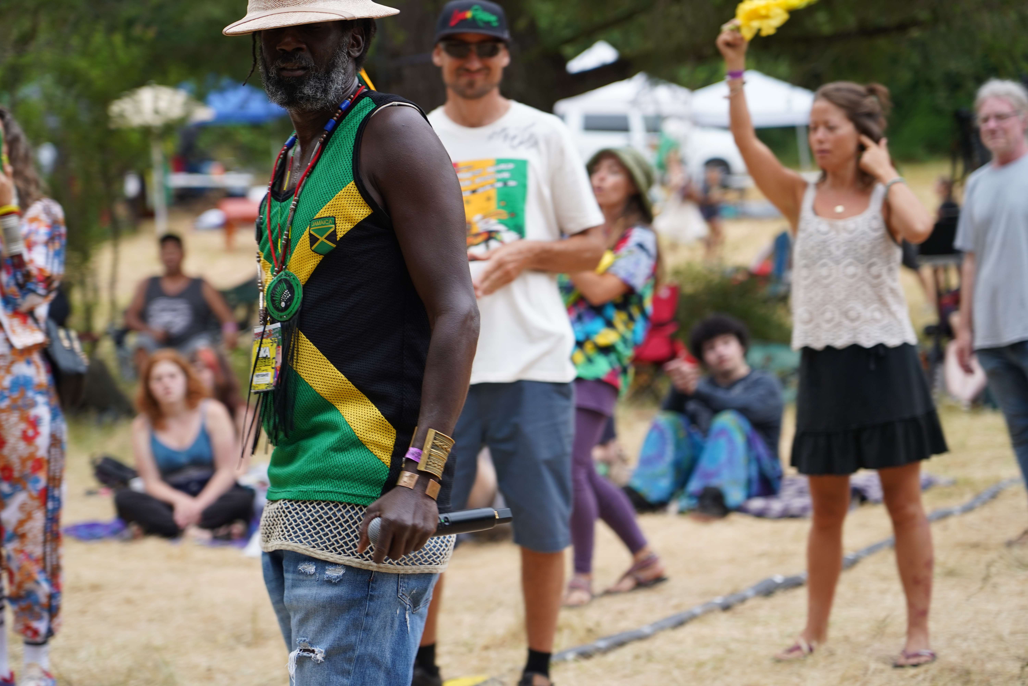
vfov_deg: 13.0
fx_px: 2998
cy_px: 343
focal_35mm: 105
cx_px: 514
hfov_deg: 19.5
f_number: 4
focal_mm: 105
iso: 250
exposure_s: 1/160
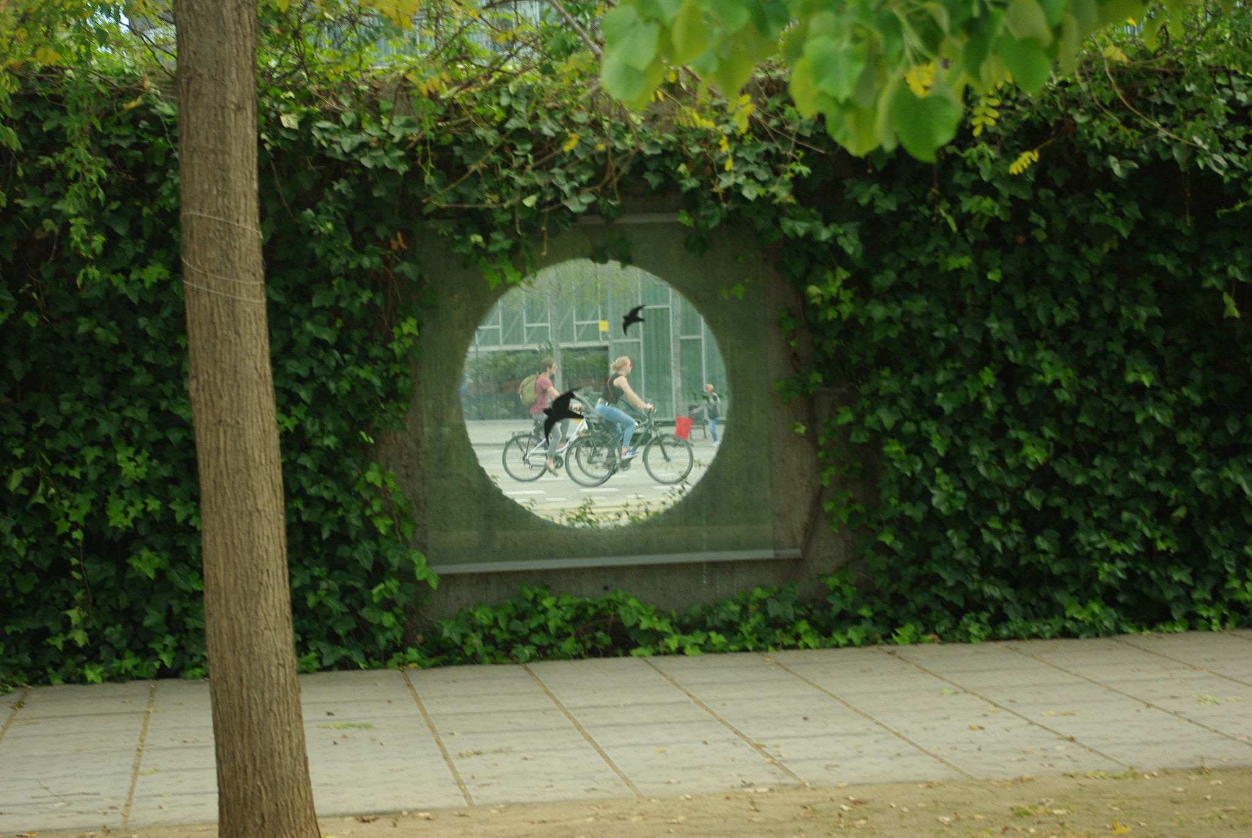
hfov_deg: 24.7
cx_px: 626
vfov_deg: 16.7
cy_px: 419
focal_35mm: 82
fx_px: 2855
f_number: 5.6
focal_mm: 55
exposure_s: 1/125
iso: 200
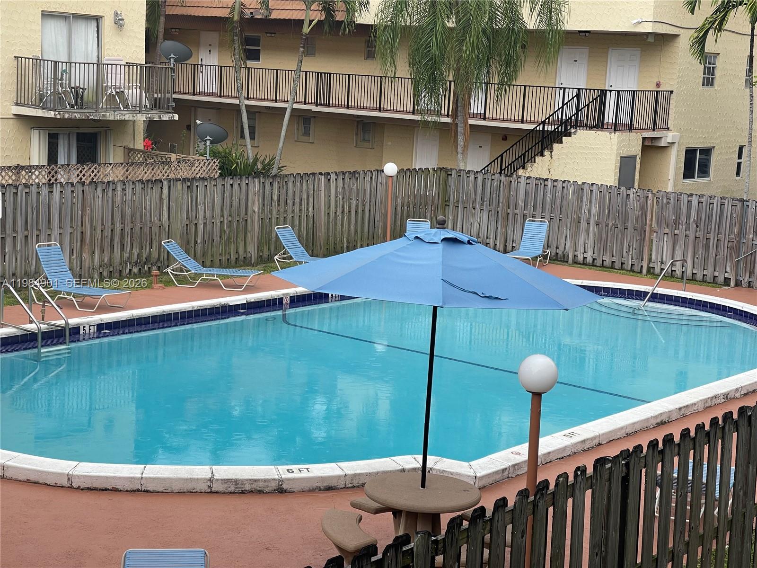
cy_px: 284
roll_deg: -3.7
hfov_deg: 30.3
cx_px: 378
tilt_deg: -8.3
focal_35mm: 64
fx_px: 1400
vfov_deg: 22.9
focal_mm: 7.5
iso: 20
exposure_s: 1/212
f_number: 2.2
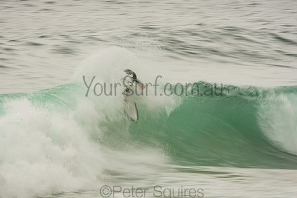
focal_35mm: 788
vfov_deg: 1.7
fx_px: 6503
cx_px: 152
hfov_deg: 2.6
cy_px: 80
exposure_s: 1/30
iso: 100
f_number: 20
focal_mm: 400
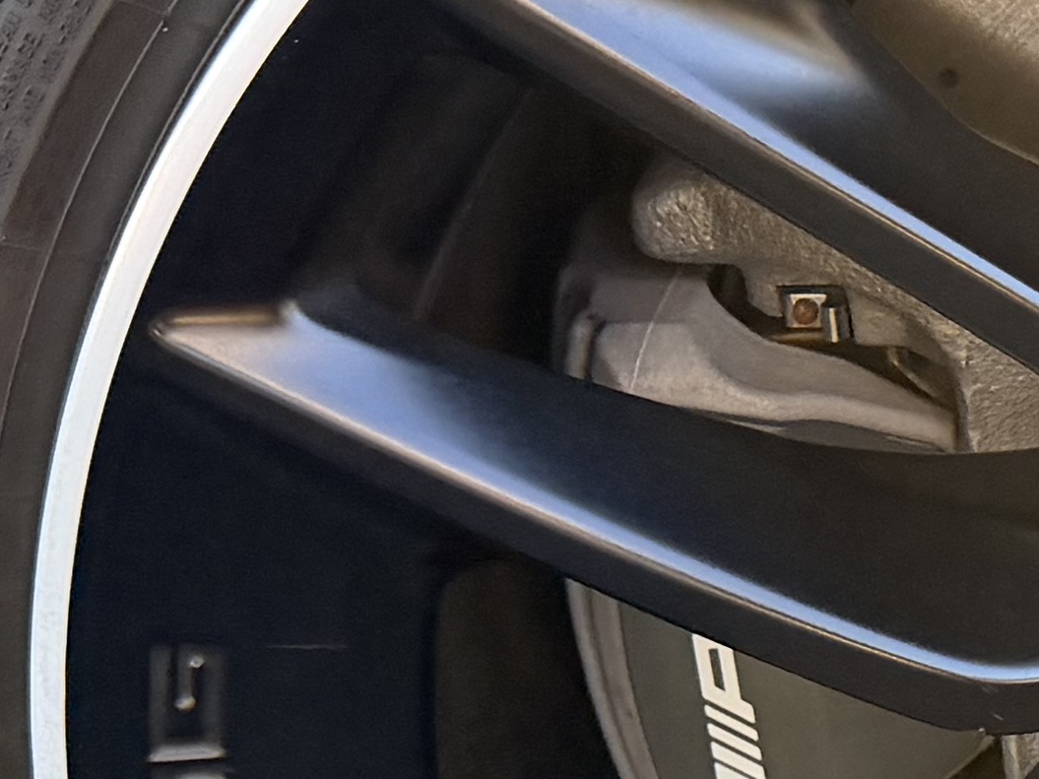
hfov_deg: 14.1
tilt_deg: -25.4
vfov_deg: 11.4
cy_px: 564
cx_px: 1613
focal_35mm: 130
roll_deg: +2.7
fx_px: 3902
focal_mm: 6.76
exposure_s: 1/229
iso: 160
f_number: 1.78
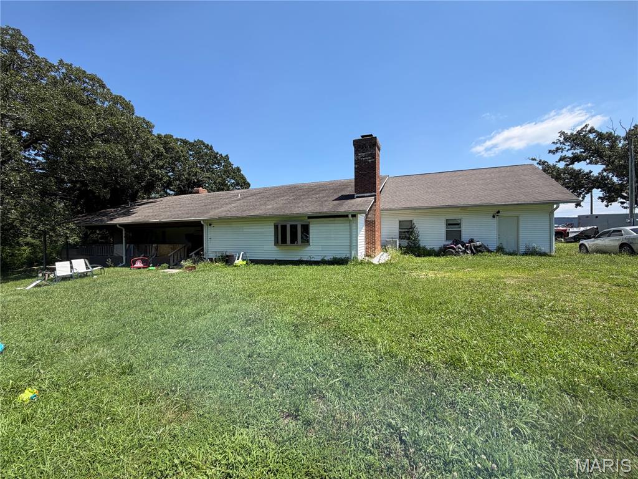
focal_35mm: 14
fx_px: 258
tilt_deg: -0.2
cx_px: 319
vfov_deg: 85.7
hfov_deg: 102.1
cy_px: 240
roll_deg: +0.4
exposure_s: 1/770
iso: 32
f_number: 2.2
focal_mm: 2.22
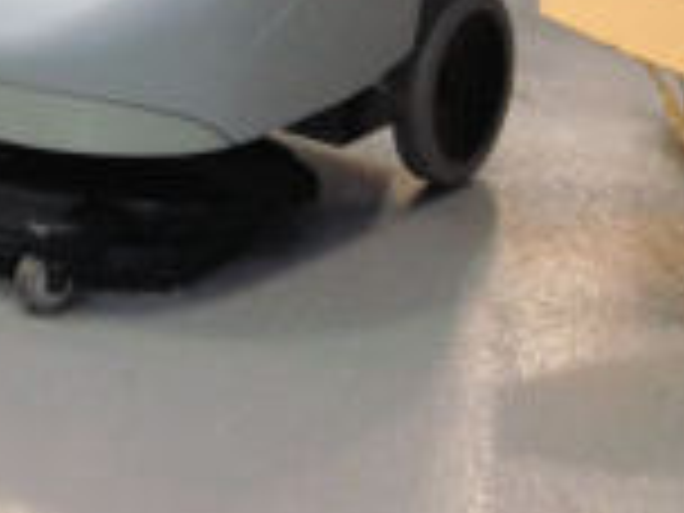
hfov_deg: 15.3
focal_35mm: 118
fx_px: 2332
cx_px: -360
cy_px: -315
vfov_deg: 11.9
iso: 100
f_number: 2.4
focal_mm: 4.28
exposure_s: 1/20
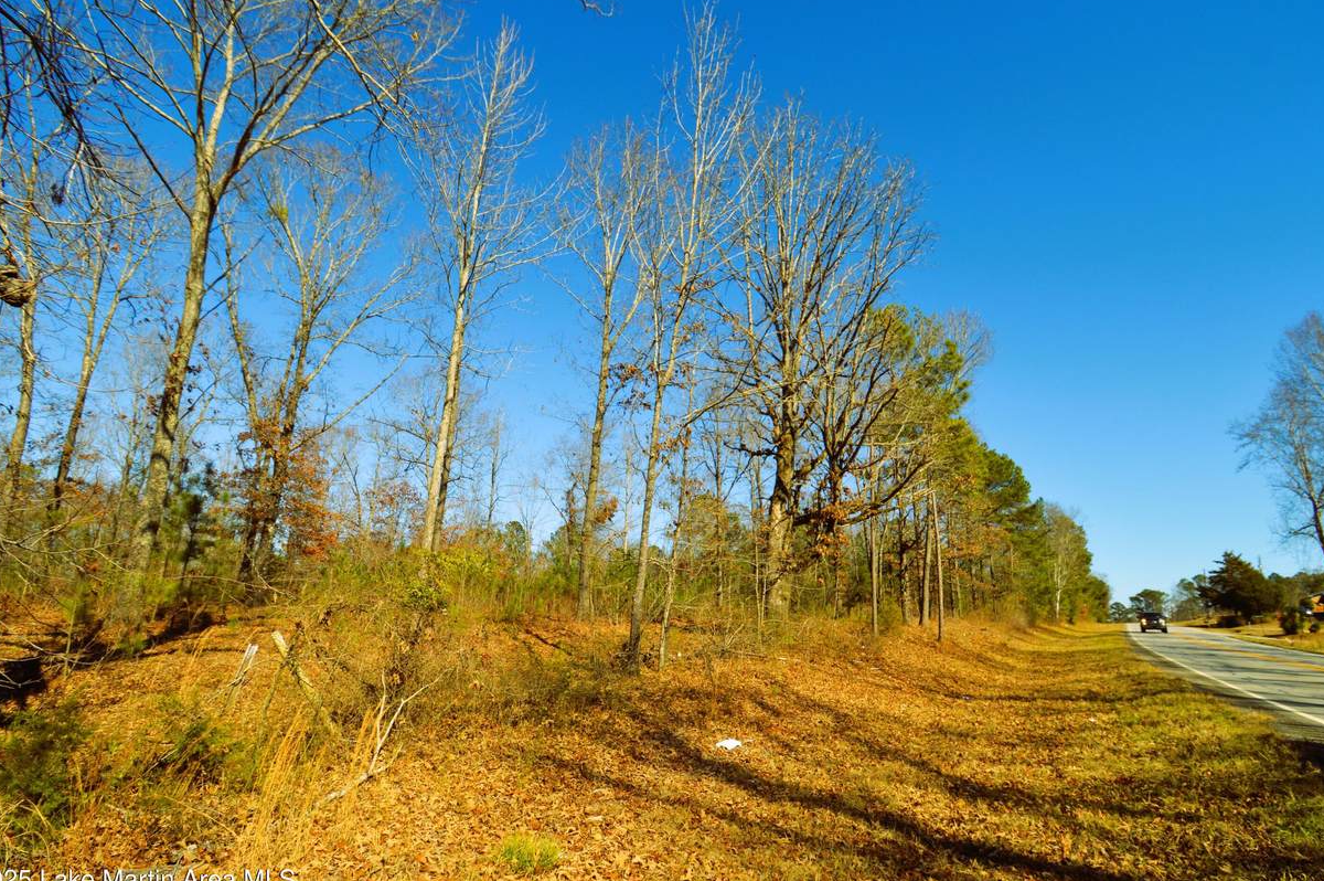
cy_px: 452
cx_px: 659
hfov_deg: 96.8
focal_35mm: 16
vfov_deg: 73.6
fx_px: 588
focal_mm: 10
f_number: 8
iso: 100
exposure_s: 1/250
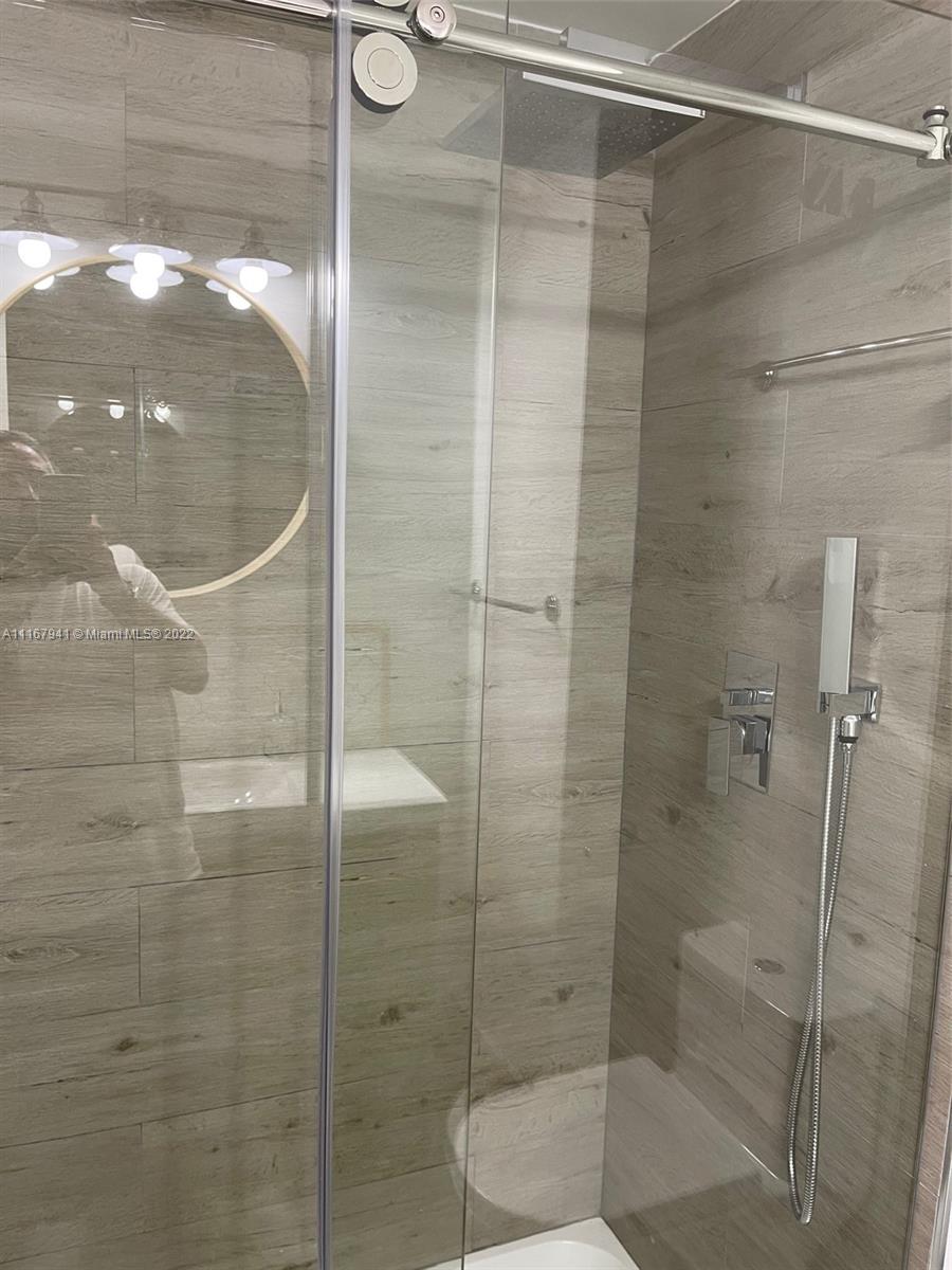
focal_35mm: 26
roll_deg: -1.5
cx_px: 476
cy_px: 635
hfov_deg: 53.1
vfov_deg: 67.3
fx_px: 953
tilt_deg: -8.3
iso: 100
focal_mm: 5.1
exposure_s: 1/60
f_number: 1.6
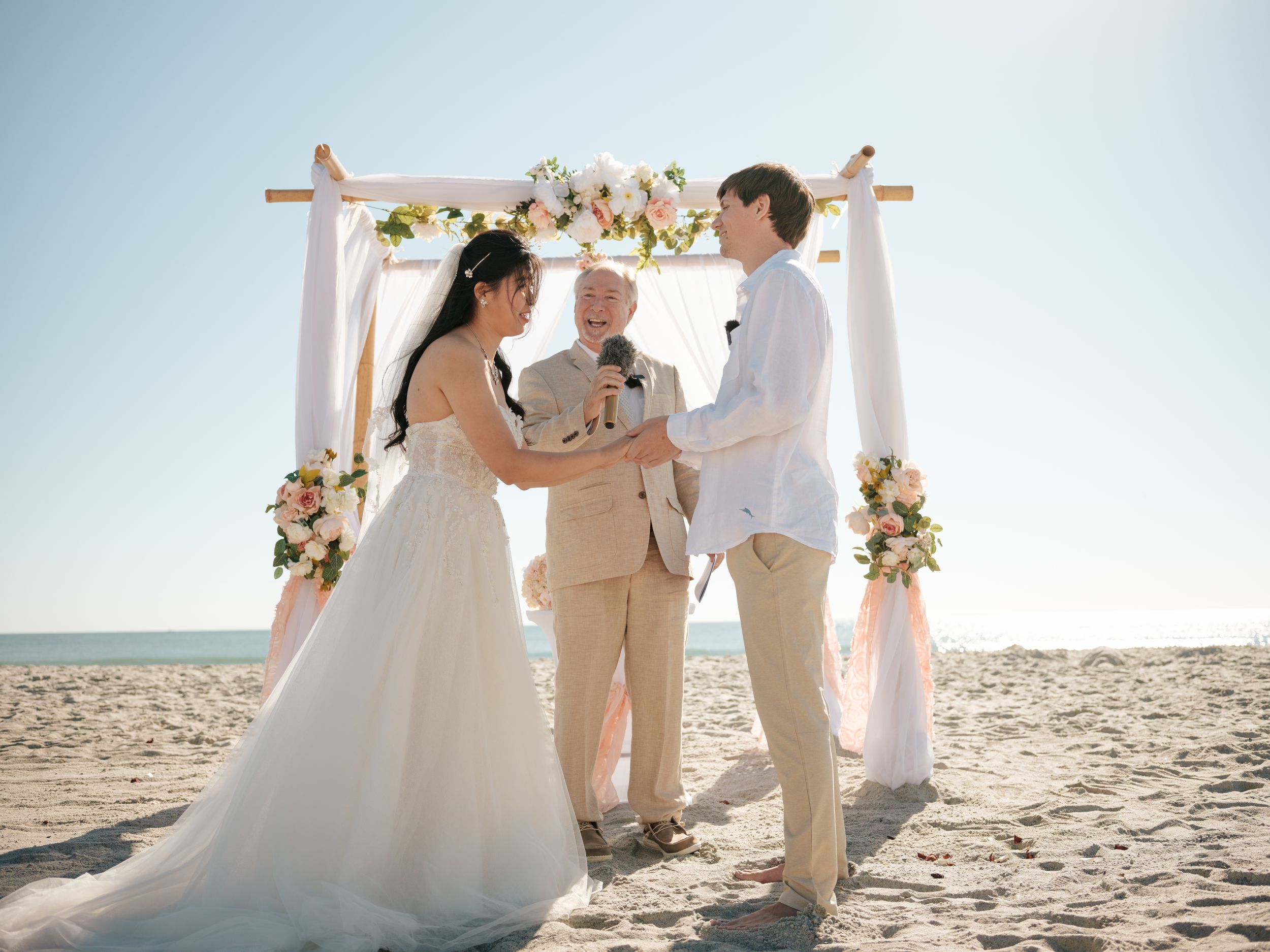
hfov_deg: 46.8
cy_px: 476
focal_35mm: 40
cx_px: 635
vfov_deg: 36.0
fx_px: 1468
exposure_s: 1/2500
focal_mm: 50
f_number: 4
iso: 400
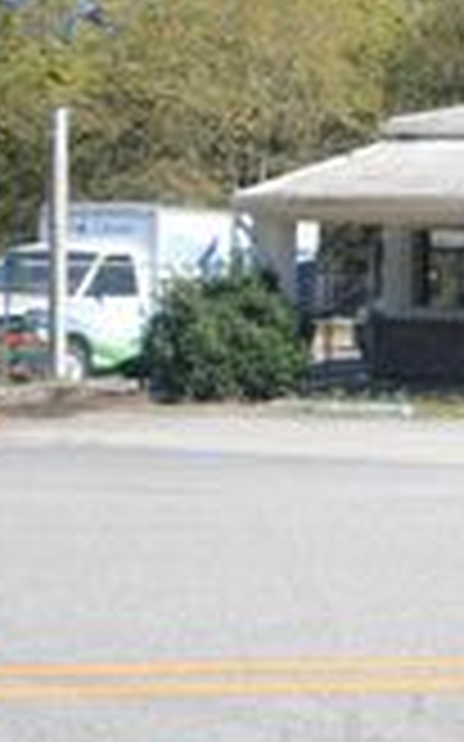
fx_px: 1681
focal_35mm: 83
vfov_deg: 24.5
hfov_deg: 13.1
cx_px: 987
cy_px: 133
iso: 100
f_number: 8
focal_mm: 18
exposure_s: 1/250
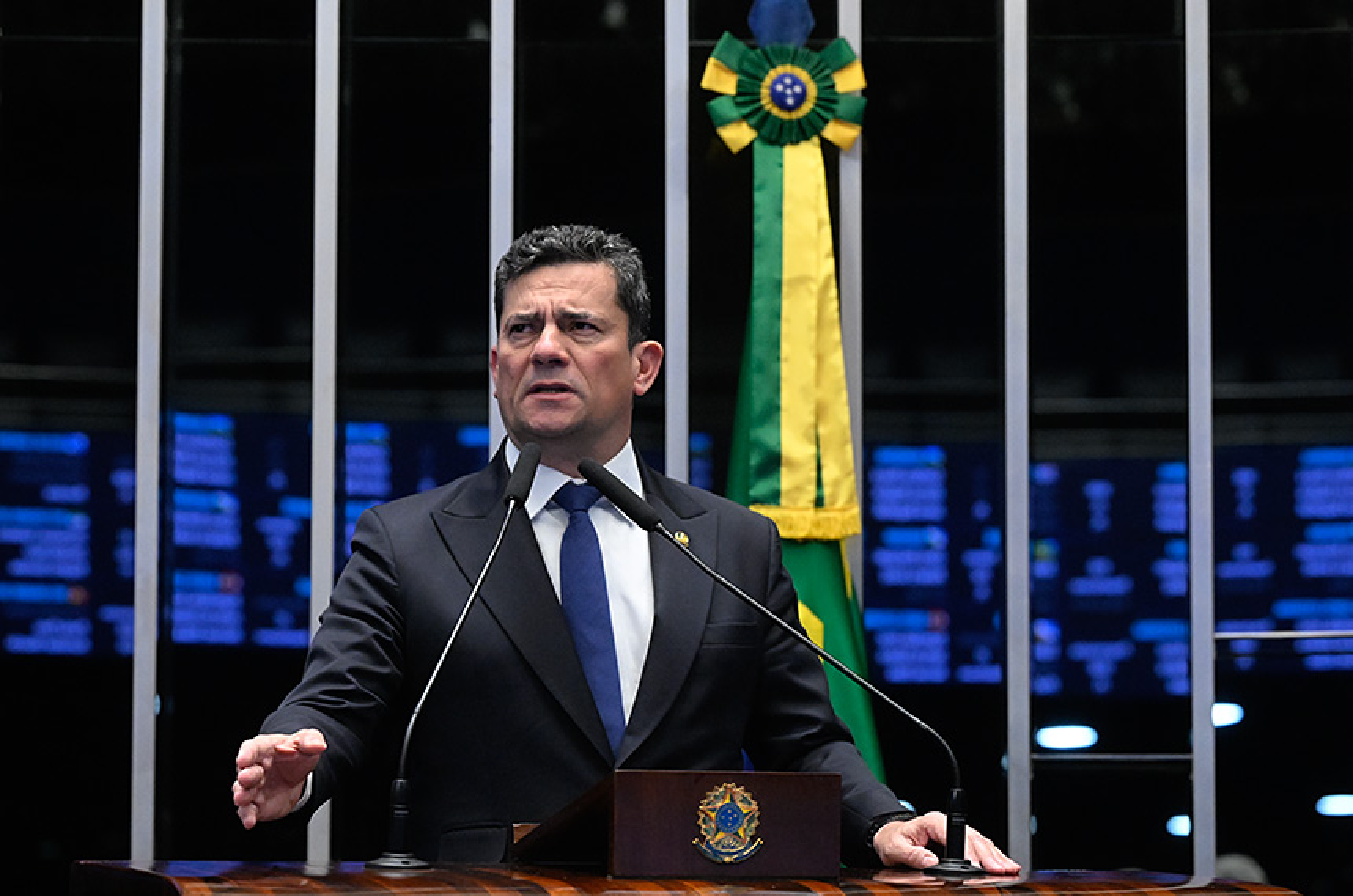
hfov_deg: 22.4
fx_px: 3414
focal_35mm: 91
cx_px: 676
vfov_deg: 15.0
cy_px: 448
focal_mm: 91
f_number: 4
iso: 6400
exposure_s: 1/200
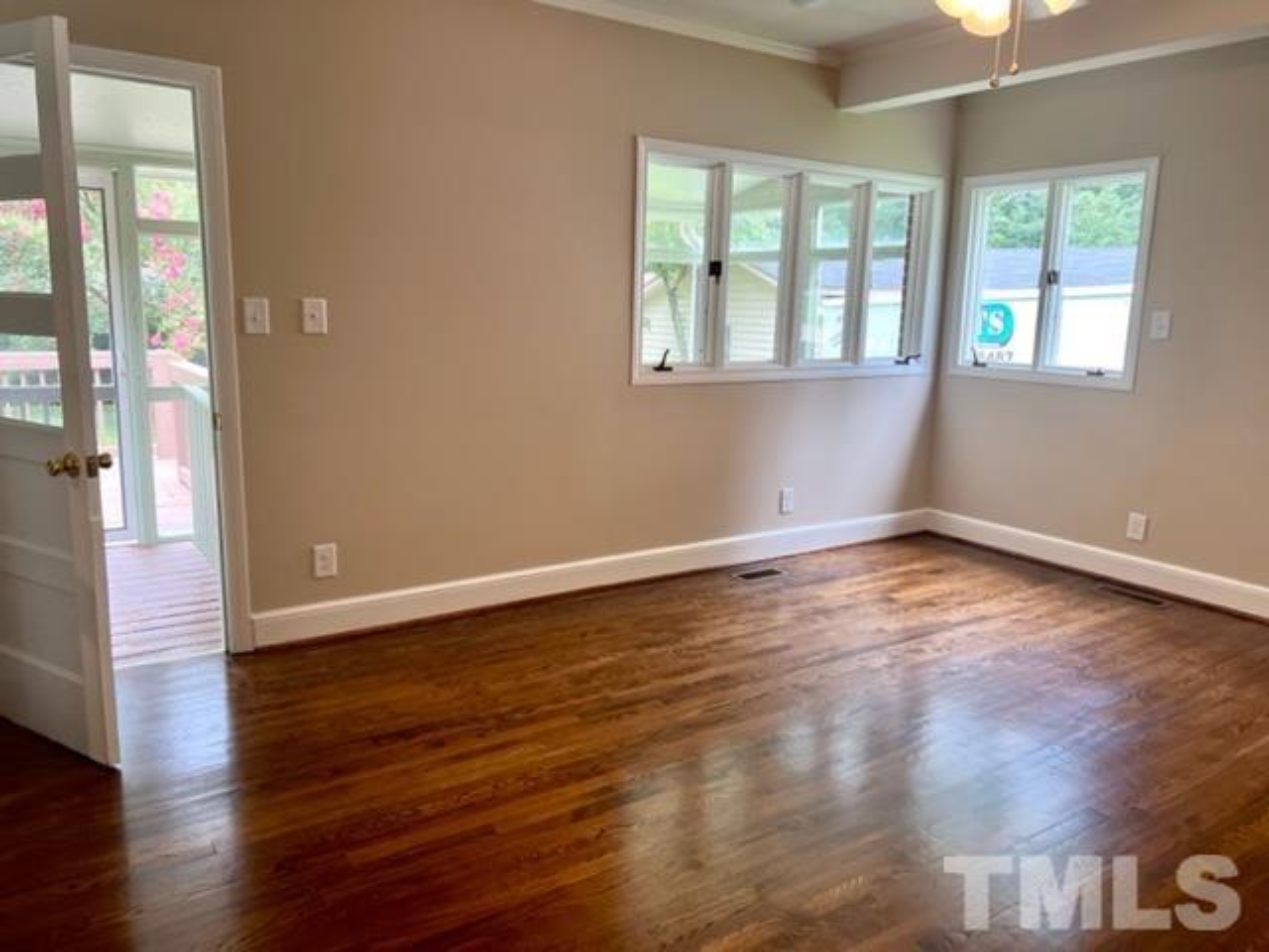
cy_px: 476
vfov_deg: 53.1
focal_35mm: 26
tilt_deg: -8.5
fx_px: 953
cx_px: 634
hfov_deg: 67.3
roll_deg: -2.2
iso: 64
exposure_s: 1/120
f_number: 1.5
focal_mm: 5.7
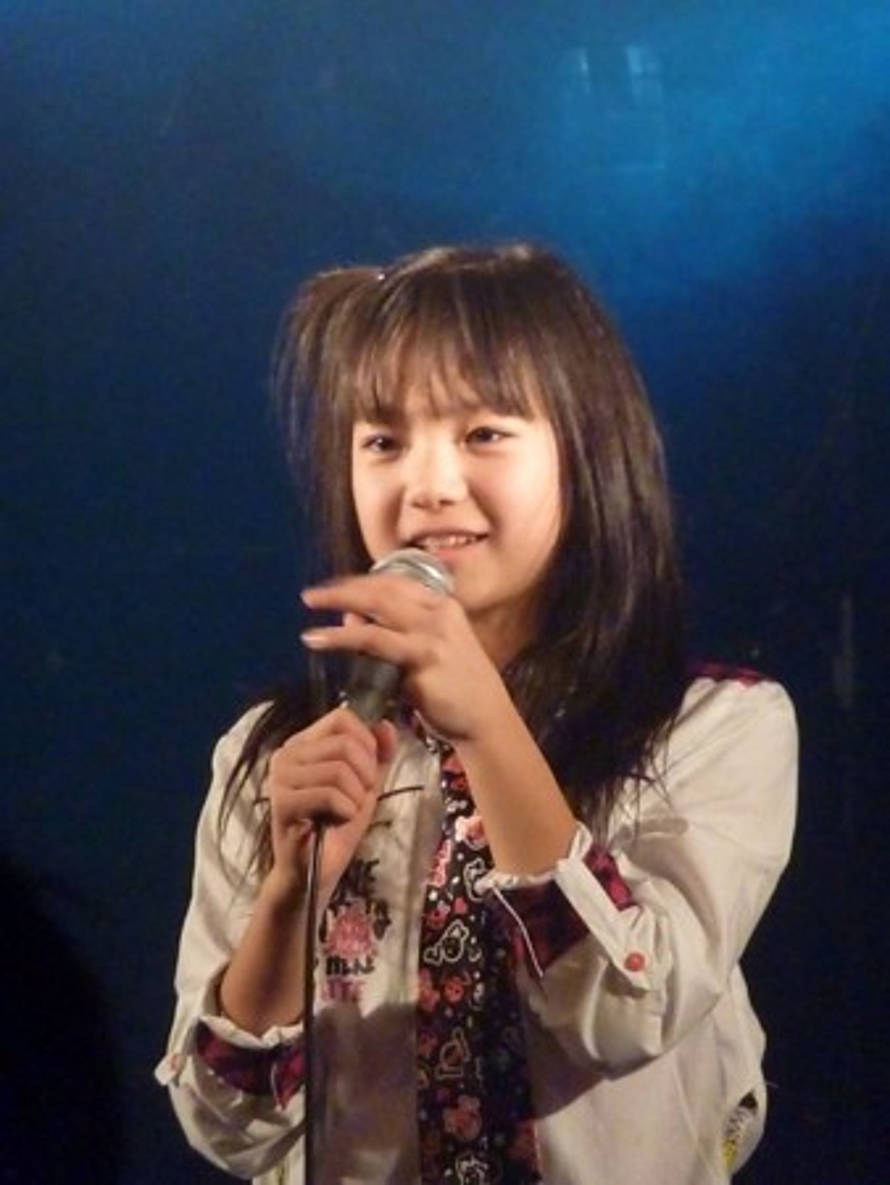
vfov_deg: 6.6
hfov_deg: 5.0
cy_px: 592
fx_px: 10275
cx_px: 445
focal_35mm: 300
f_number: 4.9
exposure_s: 1/30
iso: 3200
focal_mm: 49.2
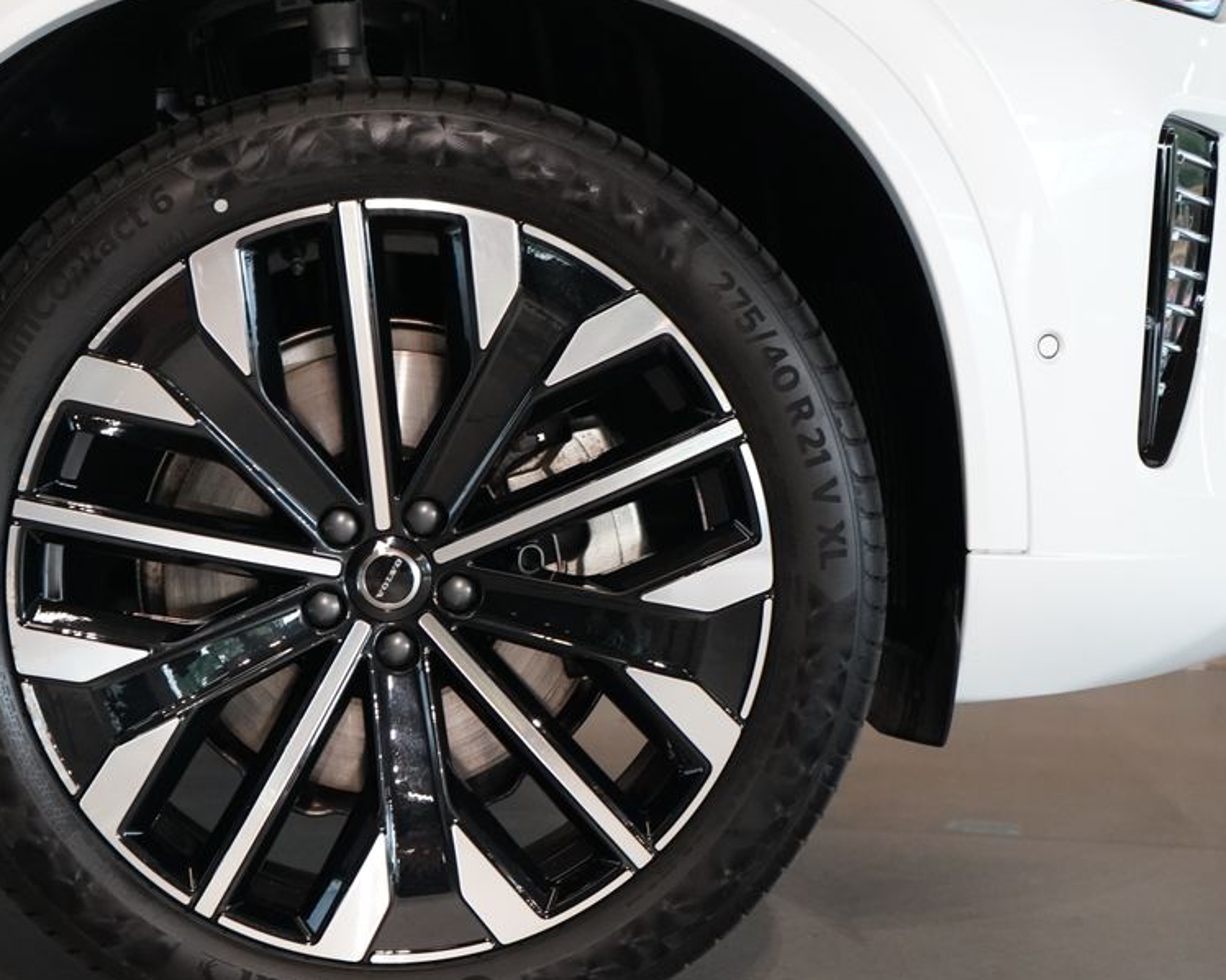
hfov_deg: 21.2
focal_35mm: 90
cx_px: 388
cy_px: 553
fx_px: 3265
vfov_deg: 17.1
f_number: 5.6
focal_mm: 70
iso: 6400
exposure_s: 1/160
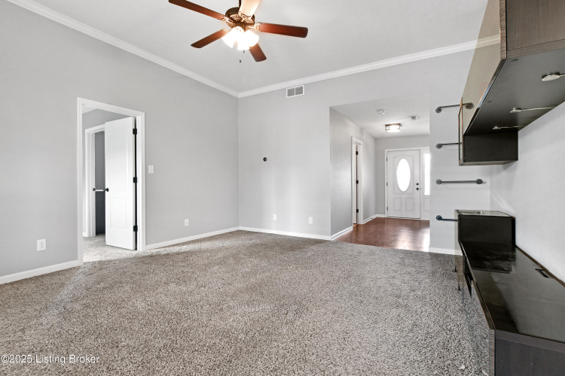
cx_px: 282
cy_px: 188
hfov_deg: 100.4
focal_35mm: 15
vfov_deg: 77.3
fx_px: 235
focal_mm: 10
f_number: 8
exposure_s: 1/5
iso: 1000
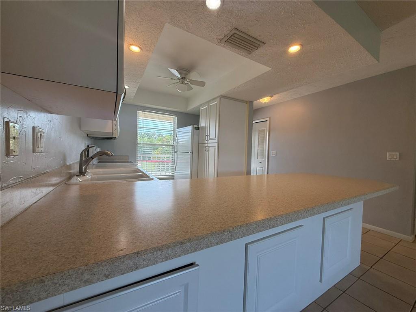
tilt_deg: -0.5
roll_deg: -1.8
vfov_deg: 85.7
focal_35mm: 14
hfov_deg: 102.1
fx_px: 168
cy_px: 156
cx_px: 208
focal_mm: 2.22
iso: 64
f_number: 2.2
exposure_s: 1/120
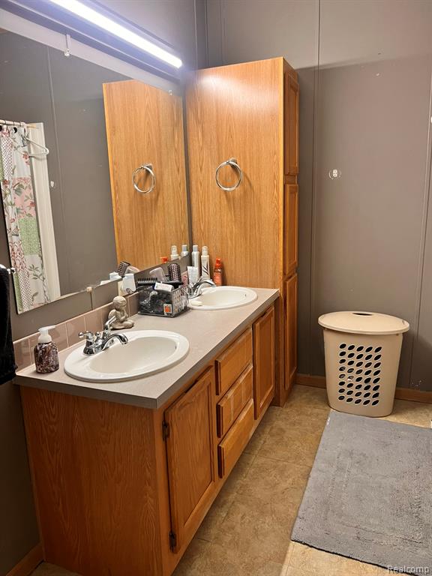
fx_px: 433
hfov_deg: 53.1
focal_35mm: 26
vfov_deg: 67.3
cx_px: 216
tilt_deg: -8.8
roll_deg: +2.0
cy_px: 288
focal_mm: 5.7
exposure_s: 1/60
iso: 160
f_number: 1.5
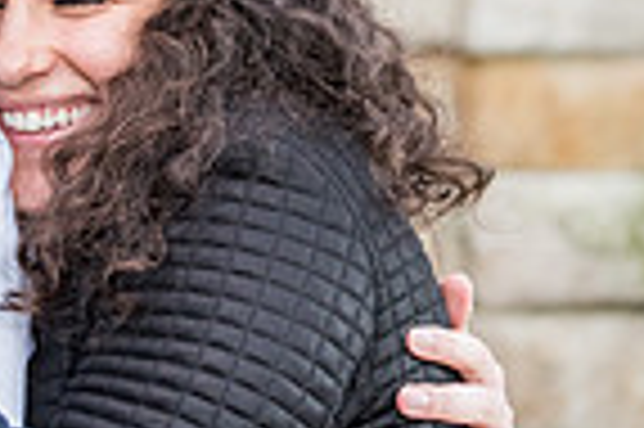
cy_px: 86
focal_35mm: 151
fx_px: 2698
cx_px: 117
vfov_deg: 9.0
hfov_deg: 13.5
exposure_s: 1/100
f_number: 2.8
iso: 2500
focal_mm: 48
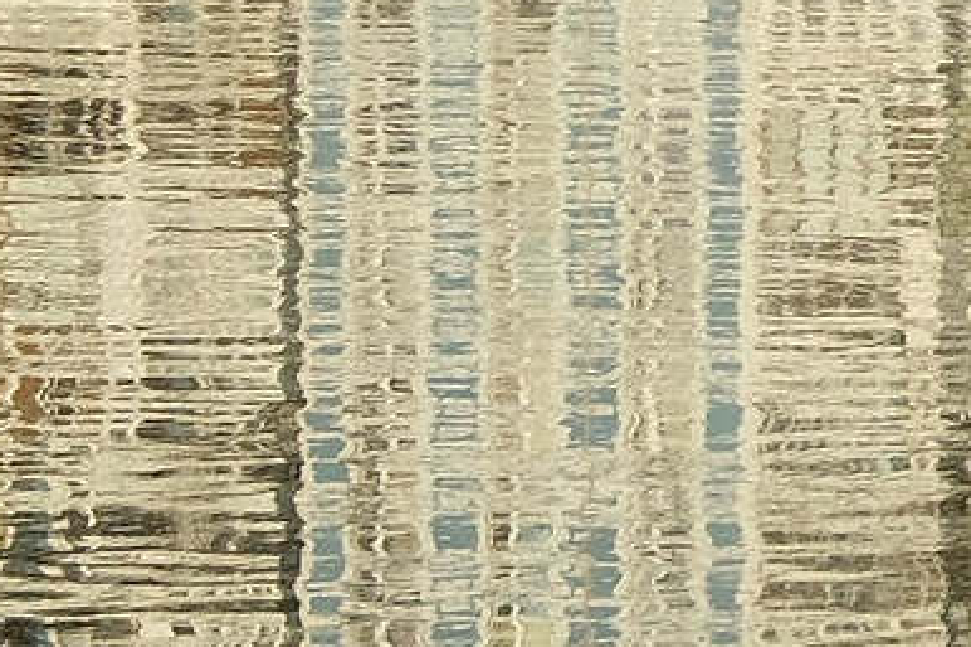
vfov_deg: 2.7
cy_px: -967
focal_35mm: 497
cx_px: 1919
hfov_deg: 4.1
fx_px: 13399
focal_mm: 50
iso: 320
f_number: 5.6
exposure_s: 1/900
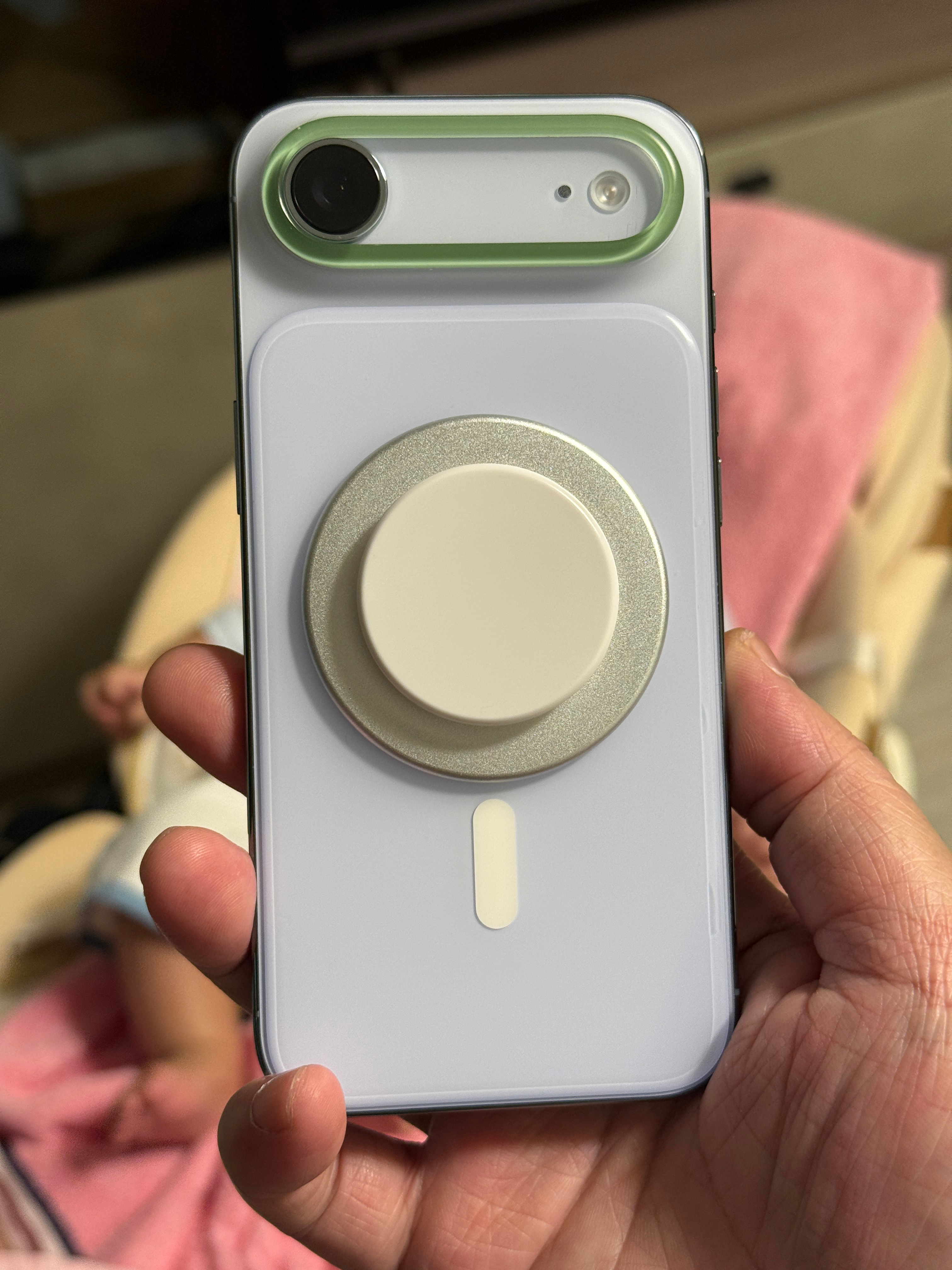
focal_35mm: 48
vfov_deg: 39.7
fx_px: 1760
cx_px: 476
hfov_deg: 30.3
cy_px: 635
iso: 100
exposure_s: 1/50
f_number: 1.78
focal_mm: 6.76
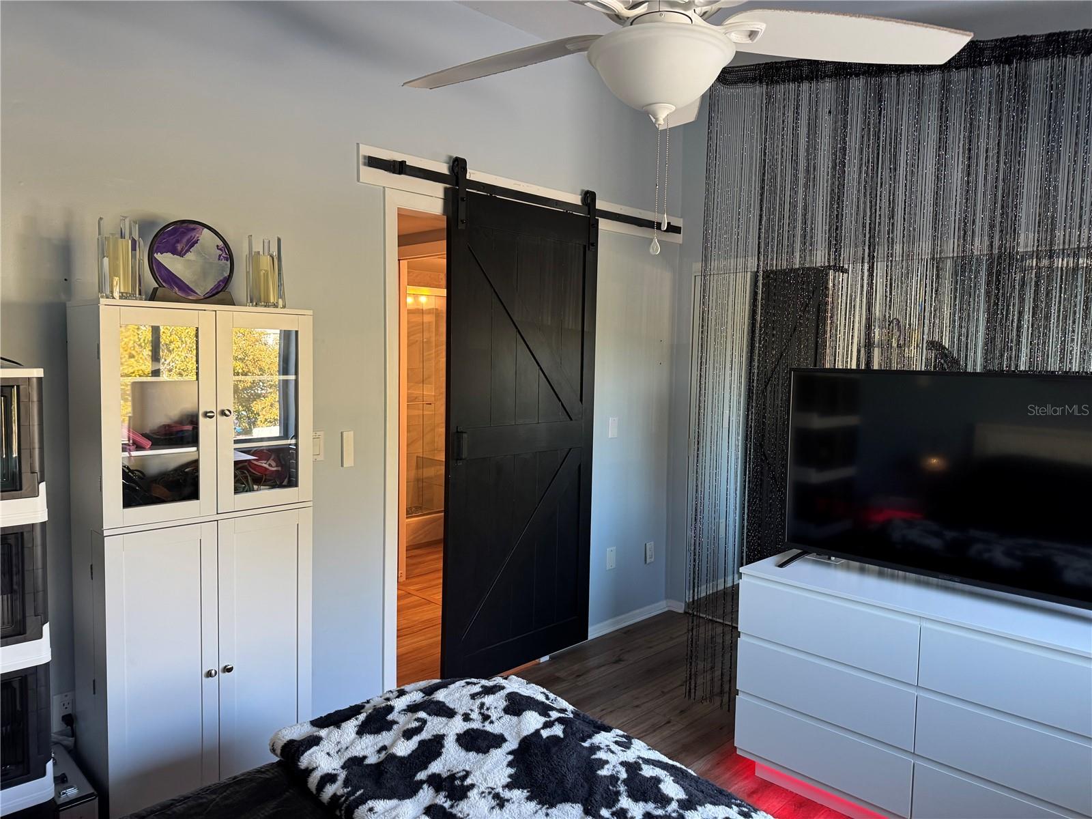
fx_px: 757
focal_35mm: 24
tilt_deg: -4.0
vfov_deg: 56.8
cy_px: 410
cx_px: 546
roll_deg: -0.9
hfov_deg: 71.6
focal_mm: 6.76
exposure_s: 1/60
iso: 200
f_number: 1.78
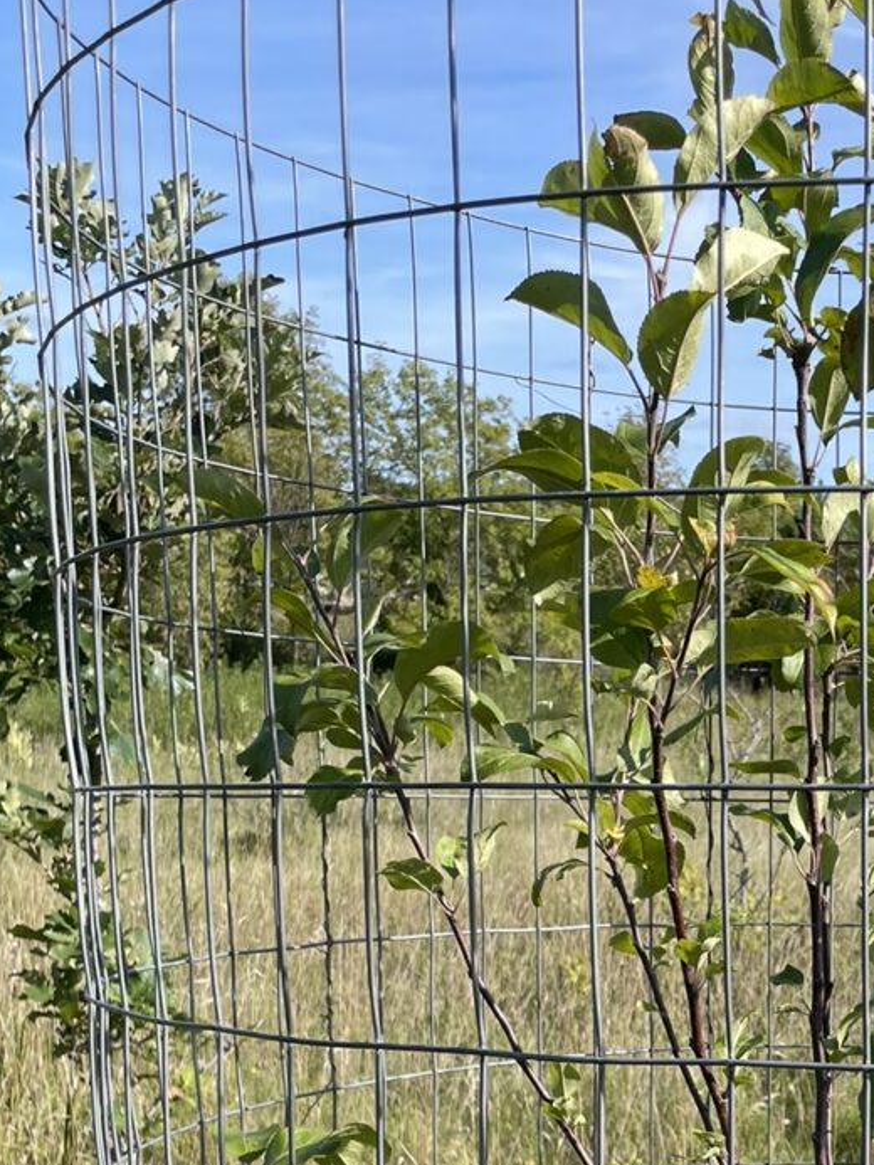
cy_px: 1096
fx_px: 2019
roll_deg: -2.4
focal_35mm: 60
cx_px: 913
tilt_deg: -11.7
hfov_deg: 23.2
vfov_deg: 30.4
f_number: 1.6
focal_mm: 4.2
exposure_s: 1/2174
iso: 32
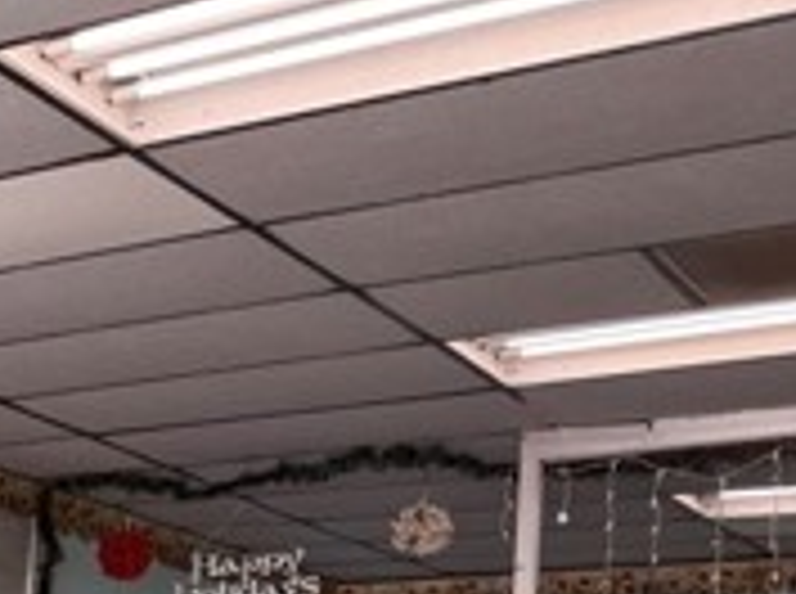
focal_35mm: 87
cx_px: -589
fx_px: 1997
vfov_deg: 15.7
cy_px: 855
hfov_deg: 18.3
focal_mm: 6.76
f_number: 1.78
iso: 50
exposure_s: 1/132
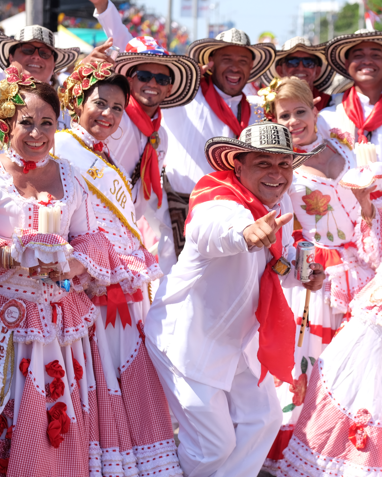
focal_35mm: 106
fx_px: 1498
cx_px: 275
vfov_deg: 18.1
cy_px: 238
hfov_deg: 14.5
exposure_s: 1/1250
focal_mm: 50
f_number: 2.8
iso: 200
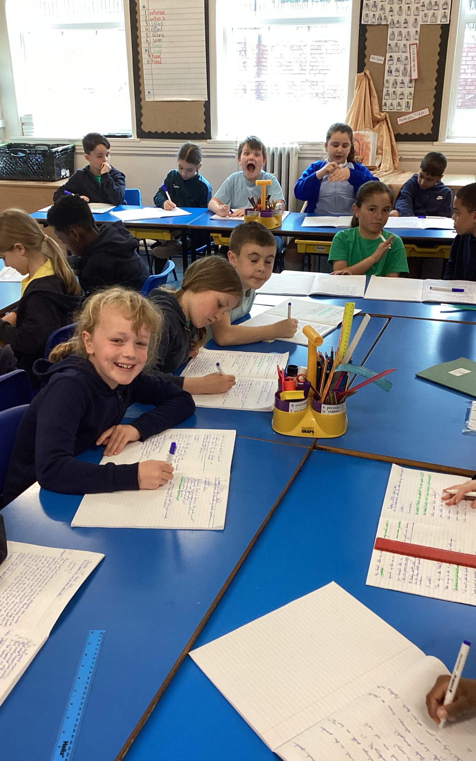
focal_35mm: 35
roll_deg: +1.7
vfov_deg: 55.3
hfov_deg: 36.3
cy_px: 402
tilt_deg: -26.3
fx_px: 726
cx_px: 232
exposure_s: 1/50
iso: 100
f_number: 2.4
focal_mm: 3.3
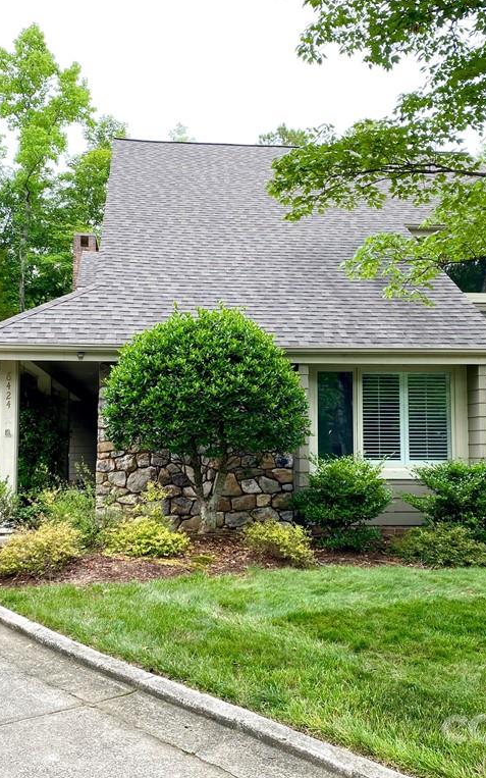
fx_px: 784
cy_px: 387
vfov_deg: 52.7
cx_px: 223
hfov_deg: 34.4
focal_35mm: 37
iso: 40
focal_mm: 4.25
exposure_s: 1/122
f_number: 1.8
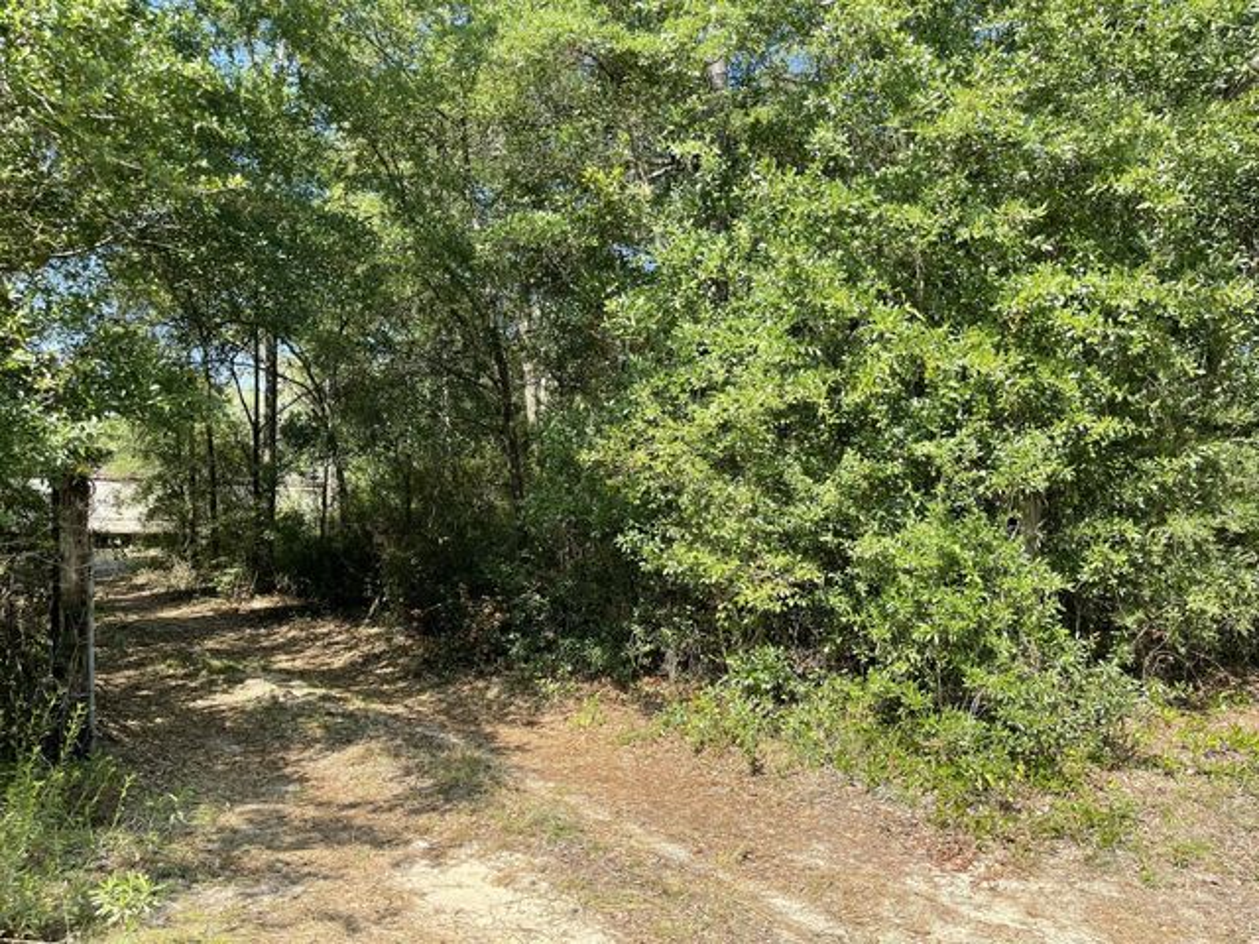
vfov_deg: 54.9
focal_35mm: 25
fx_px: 909
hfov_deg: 69.4
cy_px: 472
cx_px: 630
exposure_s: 1/848
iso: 32
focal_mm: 5.1
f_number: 1.6
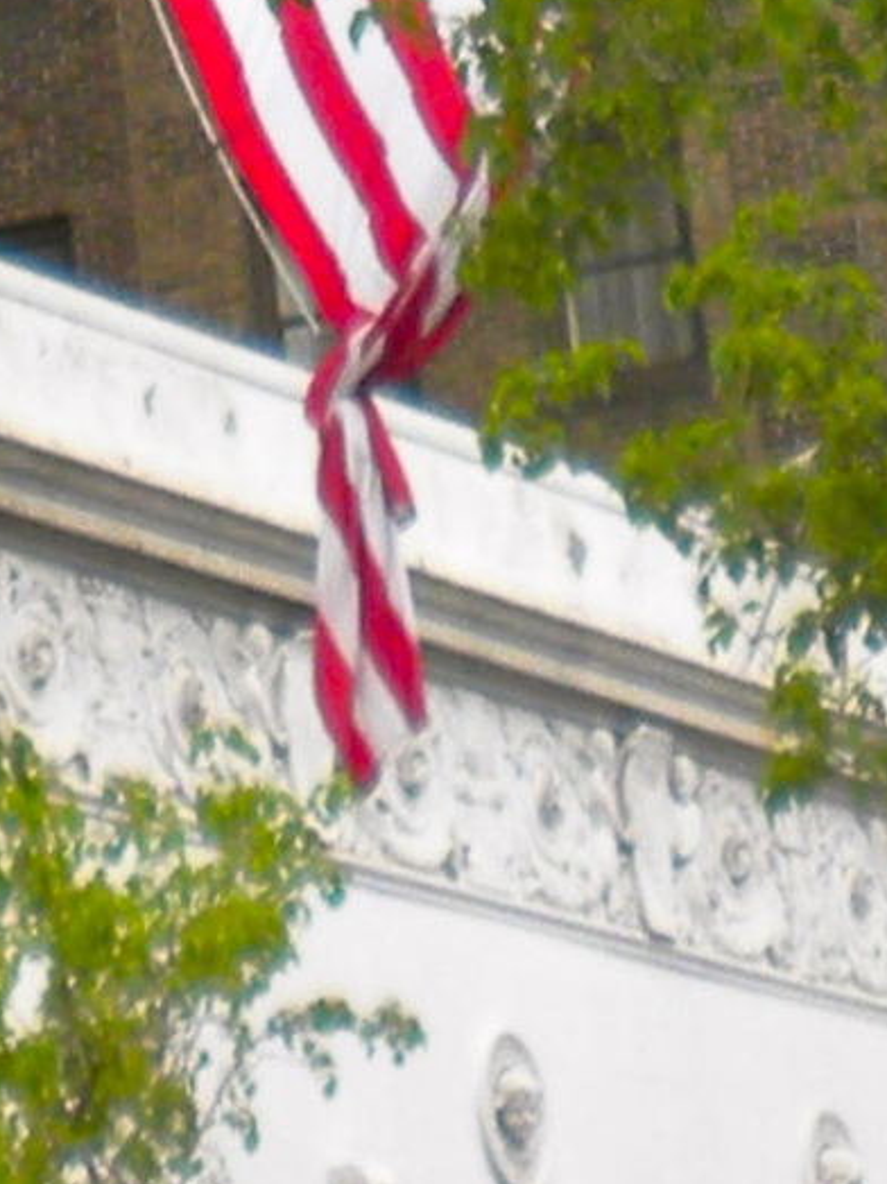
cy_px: -1820
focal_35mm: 255
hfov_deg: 5.8
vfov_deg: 7.2
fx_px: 8716
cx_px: -380
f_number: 3.5
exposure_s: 1/53.4
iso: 64
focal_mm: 6.6
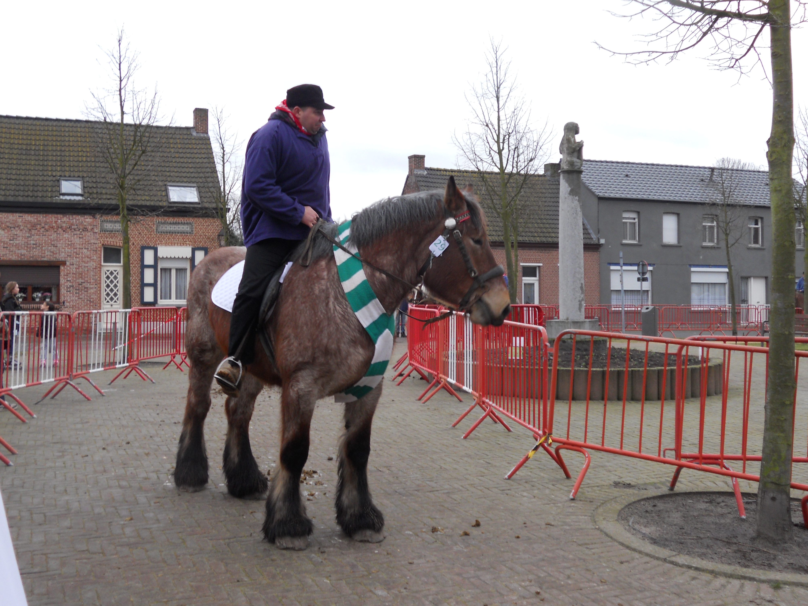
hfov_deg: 49.0
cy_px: 303
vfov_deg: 37.7
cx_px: 404
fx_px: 887
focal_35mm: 38
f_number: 3.9
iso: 100
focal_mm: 6.9
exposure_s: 1/30
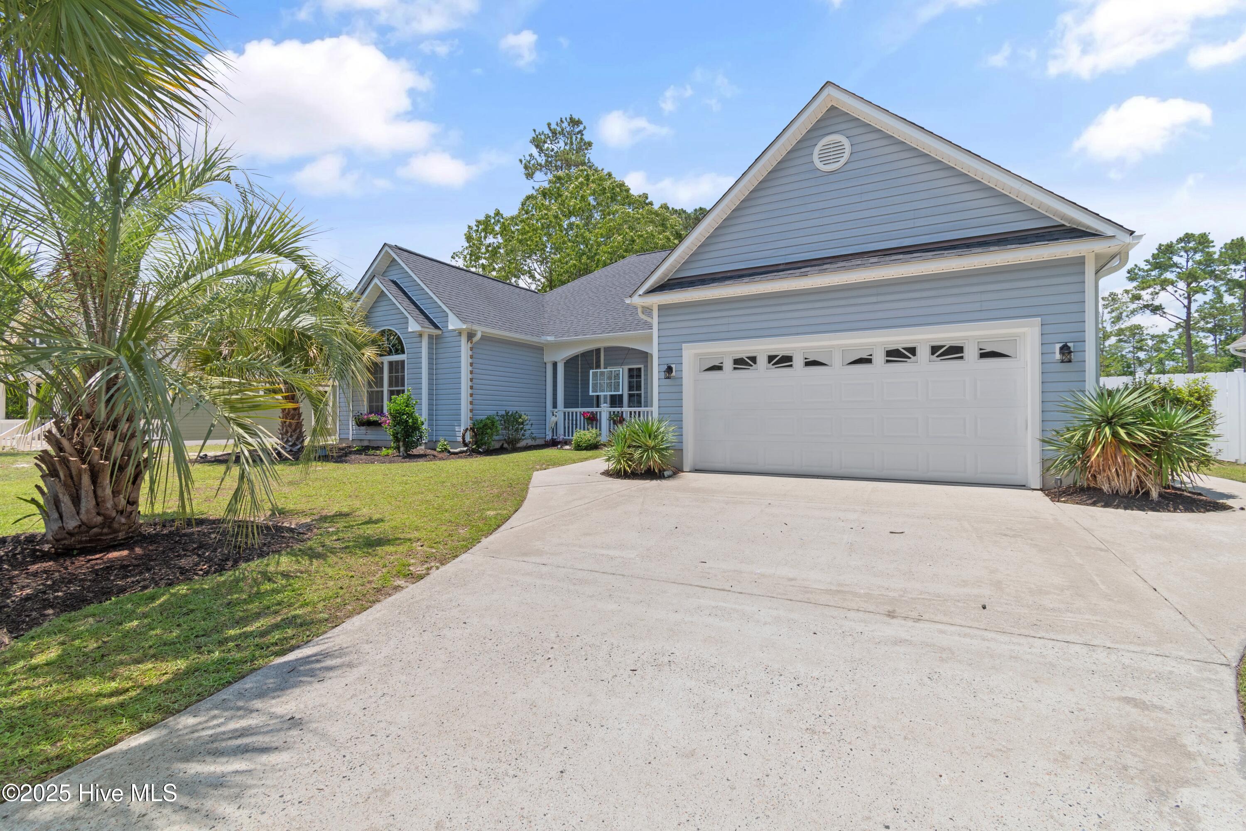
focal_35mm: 15
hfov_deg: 100.4
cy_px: 416
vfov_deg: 77.3
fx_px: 519
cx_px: 623
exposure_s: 1/200
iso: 100
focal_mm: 10
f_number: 7.1
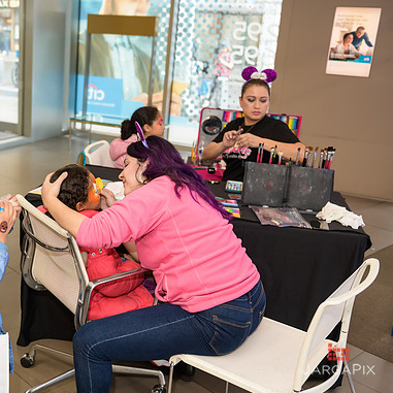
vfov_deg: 38.3
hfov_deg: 37.5
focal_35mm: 44
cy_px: 198
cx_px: 102
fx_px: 565
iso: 800
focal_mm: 34
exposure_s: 1/125
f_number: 3.2
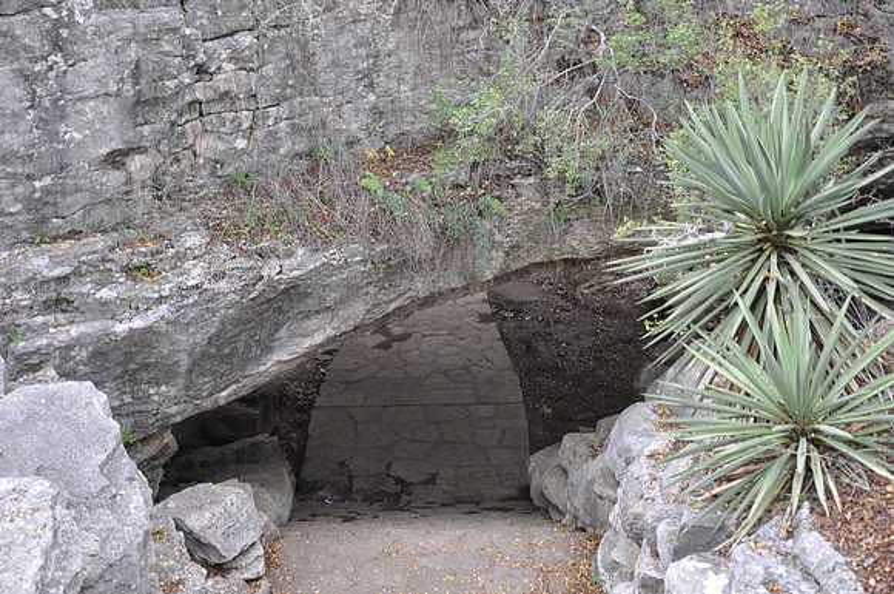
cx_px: 447
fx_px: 1414
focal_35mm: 57
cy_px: 297
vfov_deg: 23.7
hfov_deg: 35.1
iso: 800
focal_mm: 38
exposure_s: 1/60
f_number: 4.5
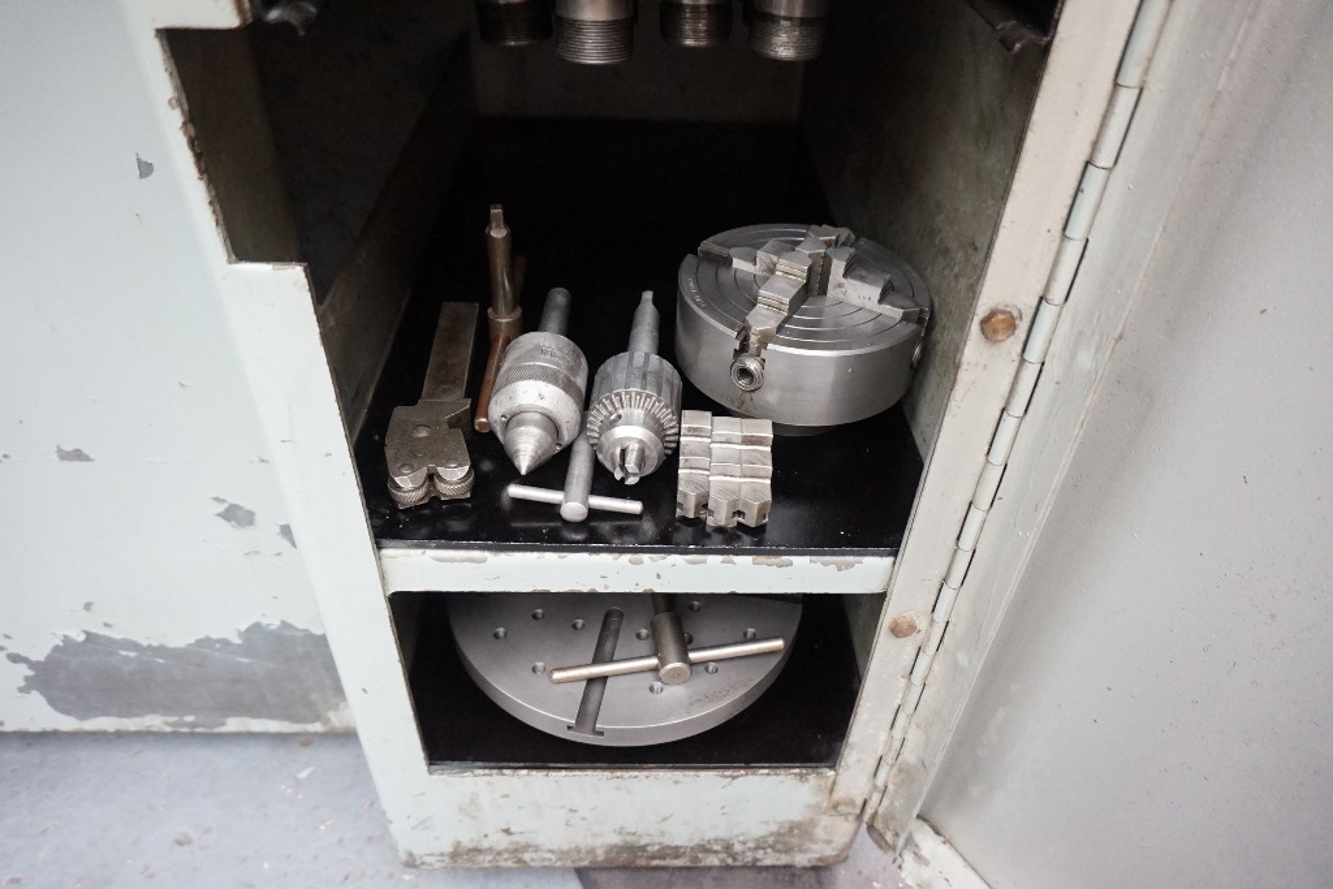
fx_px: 889
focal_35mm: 24
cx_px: 666
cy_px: 444
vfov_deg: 53.1
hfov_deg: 73.7
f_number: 3.5
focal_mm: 16
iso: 3200
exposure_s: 1/50
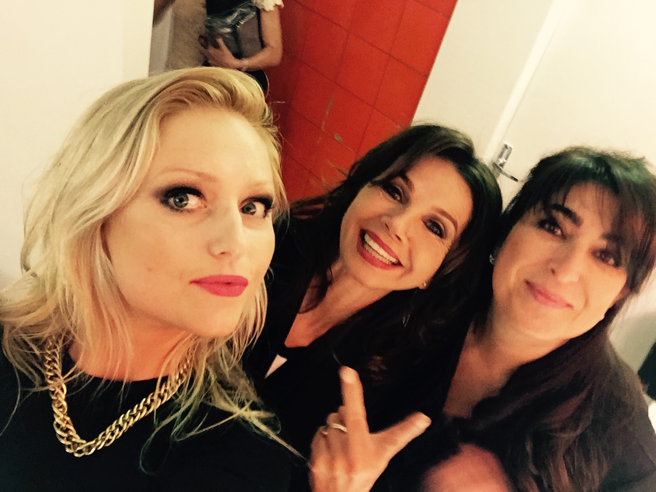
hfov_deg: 58.4
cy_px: 246
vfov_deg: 45.4
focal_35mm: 31
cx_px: 328
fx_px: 587
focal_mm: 2.65
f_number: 2.2
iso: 250
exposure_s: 1/17
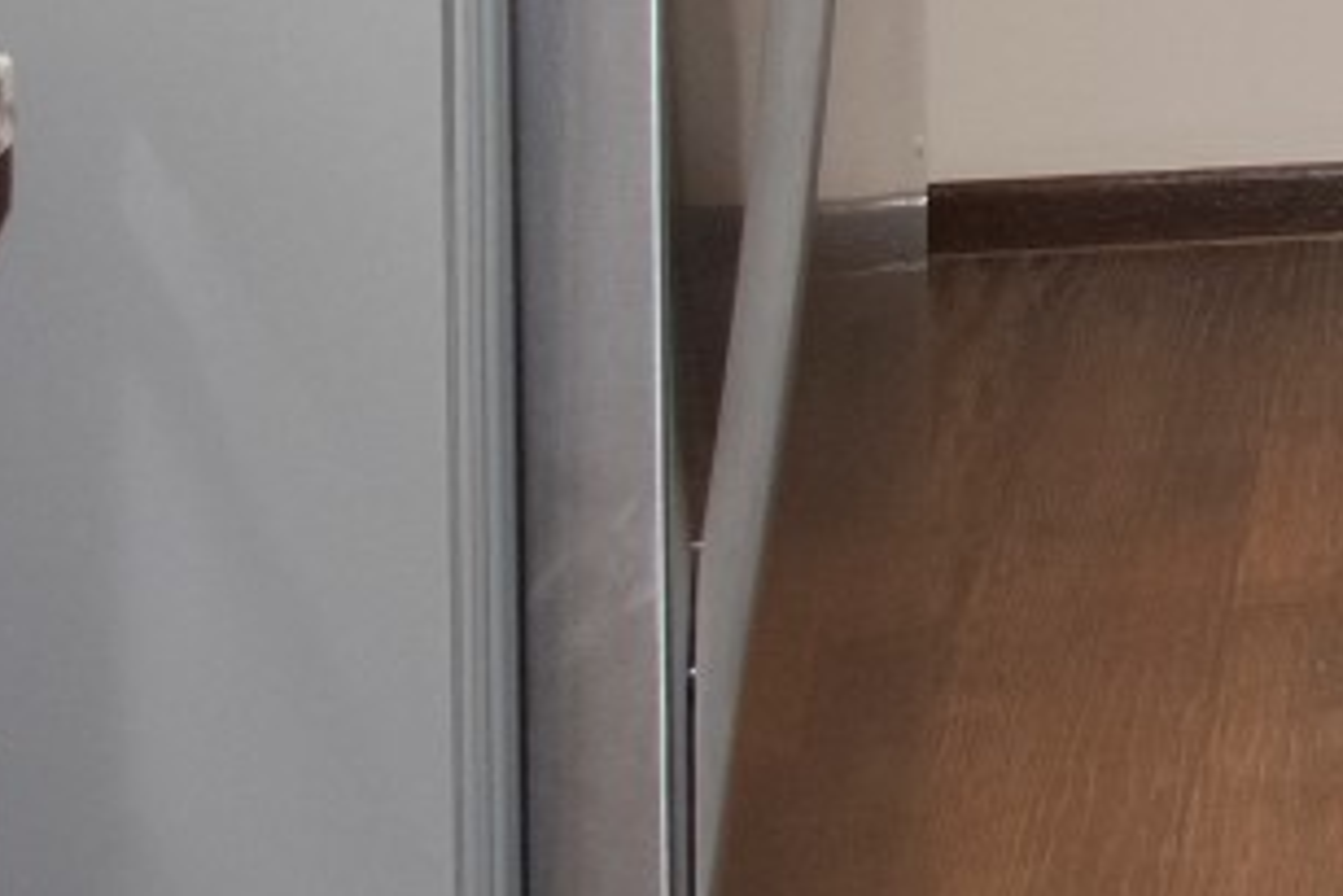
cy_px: -616
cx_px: 3167
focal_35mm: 158
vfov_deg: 8.4
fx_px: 5897
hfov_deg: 11.1
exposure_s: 1/25
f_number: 13
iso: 1600
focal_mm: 30
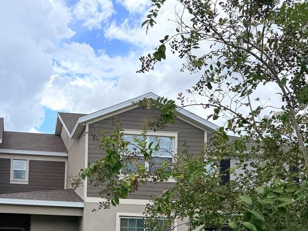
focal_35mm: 59
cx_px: 86
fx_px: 525
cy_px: 222
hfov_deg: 32.2
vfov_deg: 23.9
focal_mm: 6.76
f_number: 1.78
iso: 80
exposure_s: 1/3425
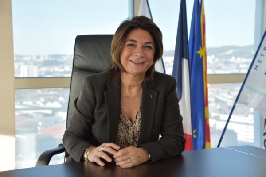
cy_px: 88
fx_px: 488
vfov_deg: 20.6
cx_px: 133
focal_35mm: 66
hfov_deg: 30.5
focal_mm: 44
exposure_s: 1/250
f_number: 5
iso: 400
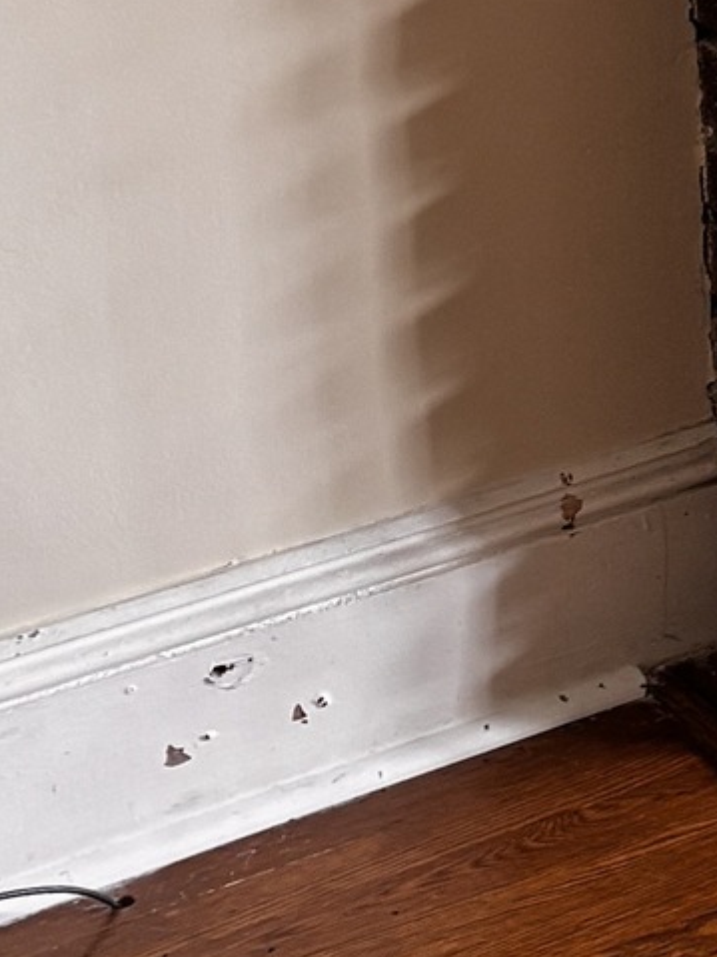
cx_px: 1658
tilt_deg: -17.2
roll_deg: -2.1
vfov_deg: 15.3
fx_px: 3454
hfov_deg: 10.4
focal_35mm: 125
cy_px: -156
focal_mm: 5.96
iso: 250
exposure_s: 1/60
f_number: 1.6
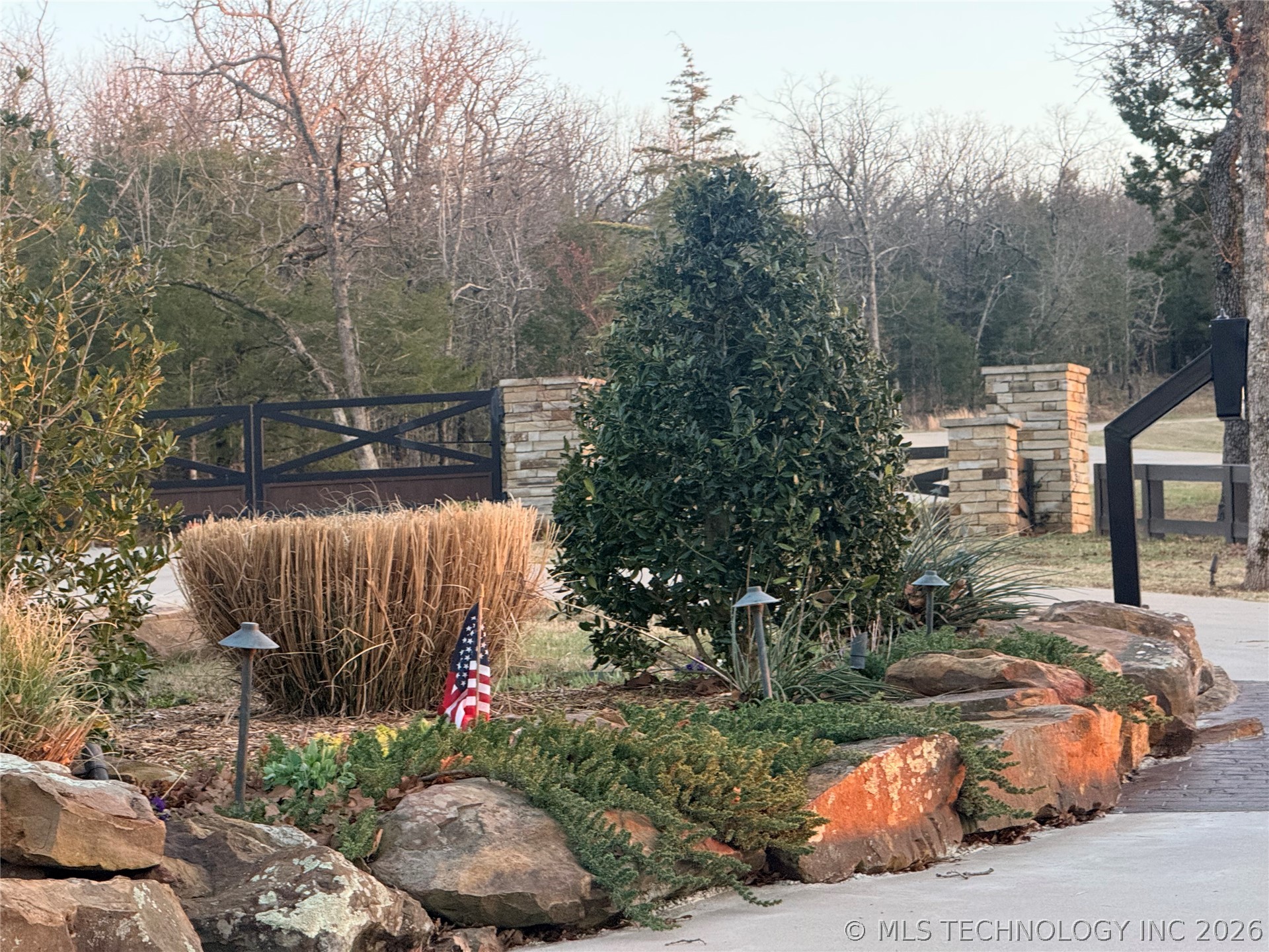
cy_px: 476
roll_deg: +1.4
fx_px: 4399
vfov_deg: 12.3
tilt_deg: +4.3
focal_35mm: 120
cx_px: 634
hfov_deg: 16.4
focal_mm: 15.66
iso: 250
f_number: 2.8
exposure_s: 1/99
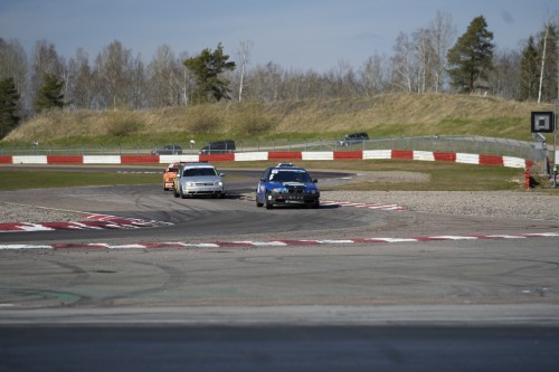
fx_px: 2282
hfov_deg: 14.0
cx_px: 280
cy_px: 186
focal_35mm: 147
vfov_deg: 9.3
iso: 125
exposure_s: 1/1000
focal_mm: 147
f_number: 3.5
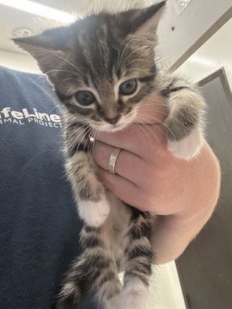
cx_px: 116
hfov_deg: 46.8
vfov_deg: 60.0
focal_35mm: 30
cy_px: 154
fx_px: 268
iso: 125
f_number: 1.9
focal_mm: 2.69
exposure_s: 1/60
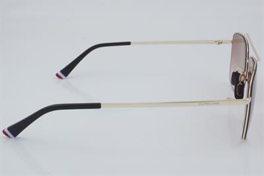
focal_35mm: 75
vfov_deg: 18.2
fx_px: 550
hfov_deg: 27.0
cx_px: 132
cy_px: 88
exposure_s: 1/3
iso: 100
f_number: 32
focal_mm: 50
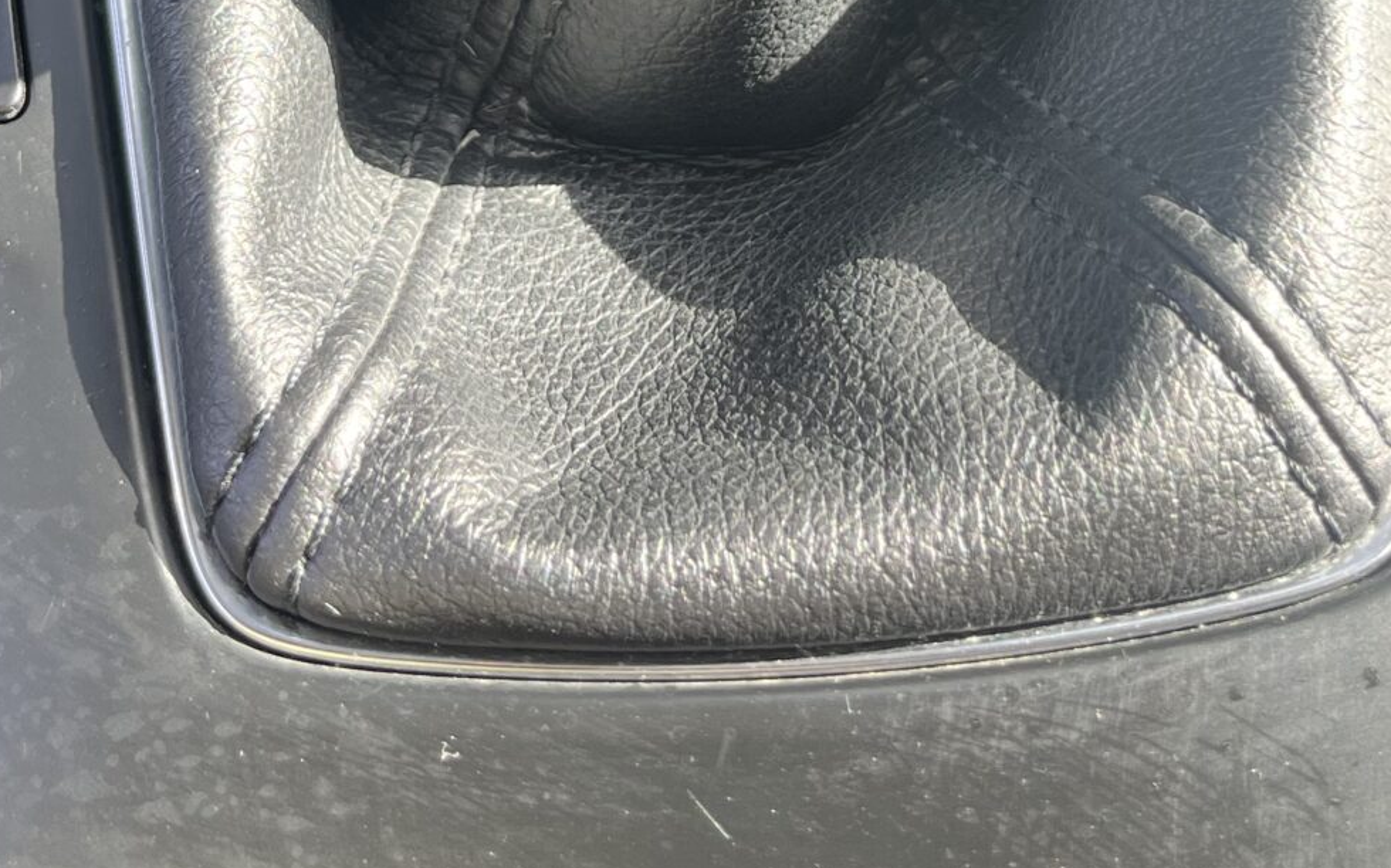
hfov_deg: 28.5
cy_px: -394
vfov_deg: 16.6
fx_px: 2729
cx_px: 823
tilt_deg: -48.1
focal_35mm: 72
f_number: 1.6
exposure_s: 1/122
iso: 32
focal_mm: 5.1
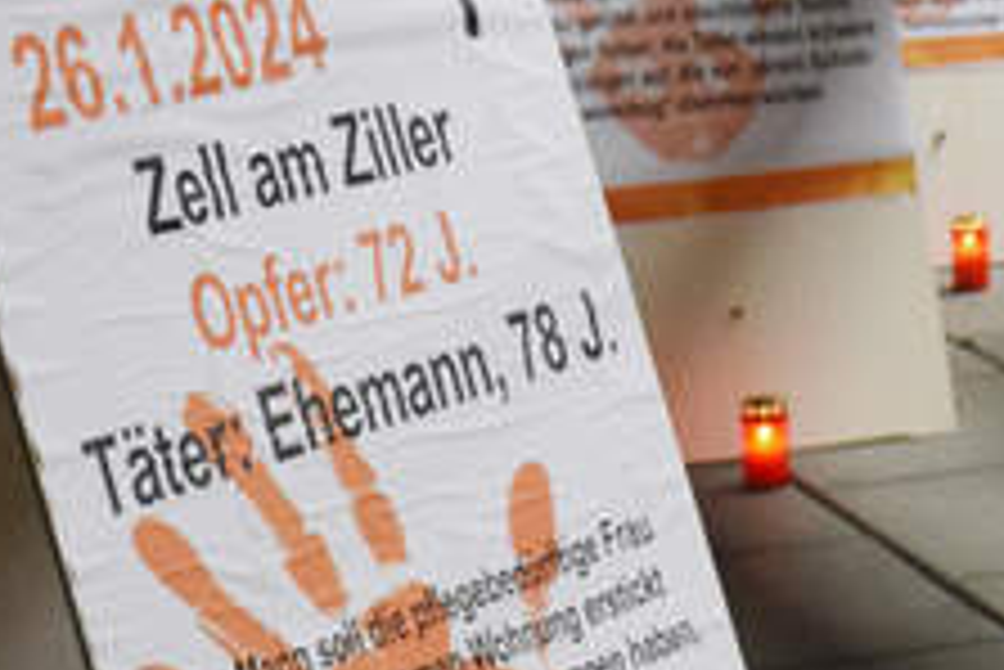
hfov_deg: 13.0
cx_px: 1238
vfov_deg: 8.9
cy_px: 22
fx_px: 4298
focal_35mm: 154
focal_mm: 26
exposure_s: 1/60
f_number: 3.8
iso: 3200
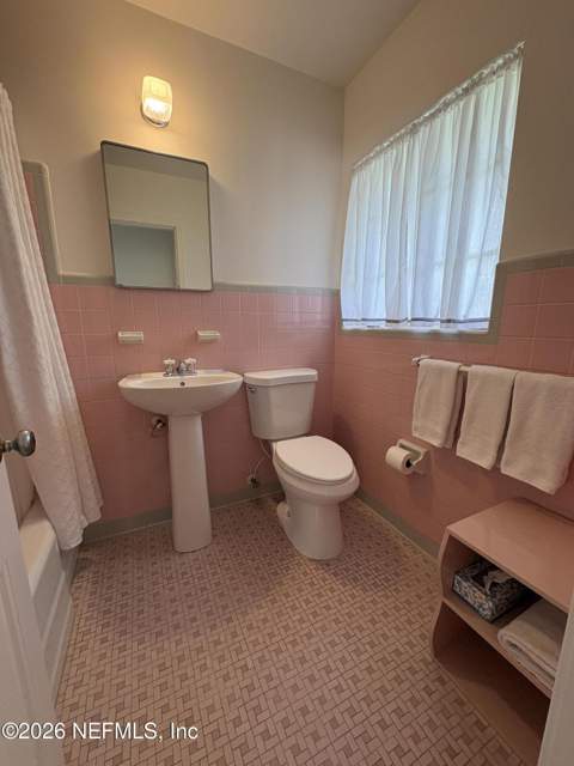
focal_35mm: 14
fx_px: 310
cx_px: 287
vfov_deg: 102.1
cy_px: 383
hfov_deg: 85.7
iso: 200
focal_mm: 2.22
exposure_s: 1/120
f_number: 2.2
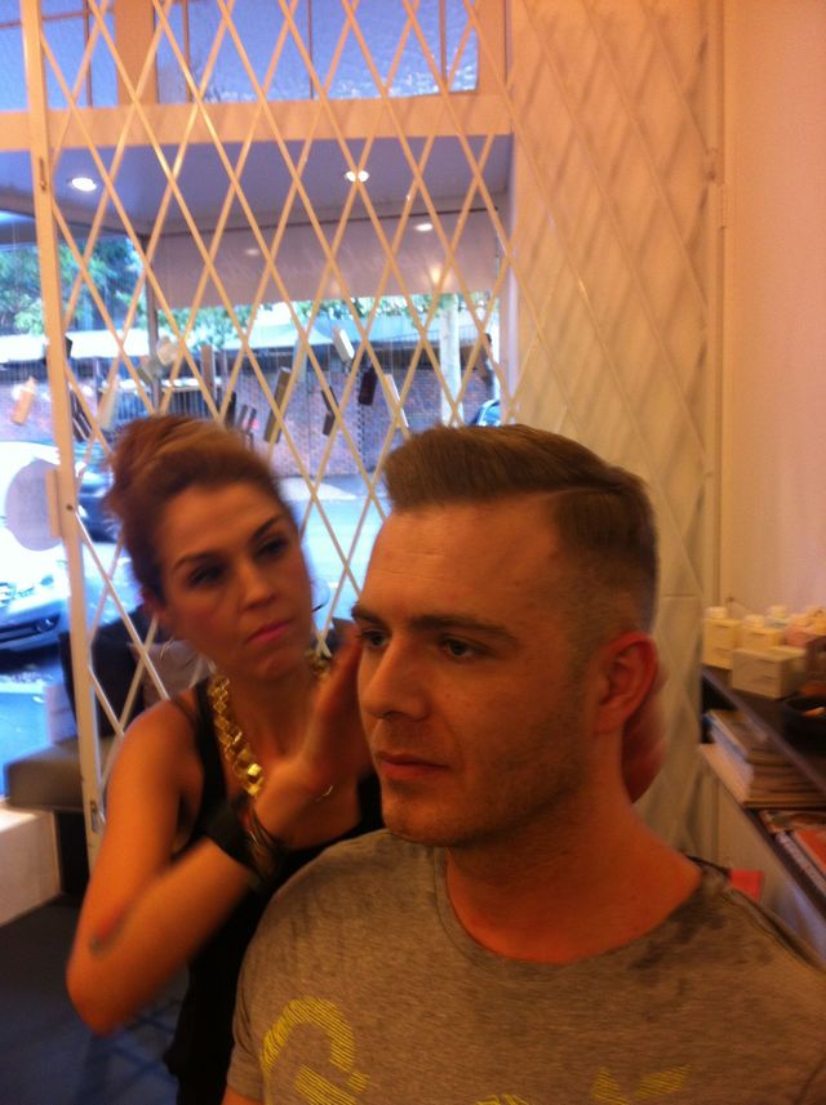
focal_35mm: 35
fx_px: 1117
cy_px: 552
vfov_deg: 52.7
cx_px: 413
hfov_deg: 40.6
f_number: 2.8
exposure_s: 1/15
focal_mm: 3.85
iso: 100
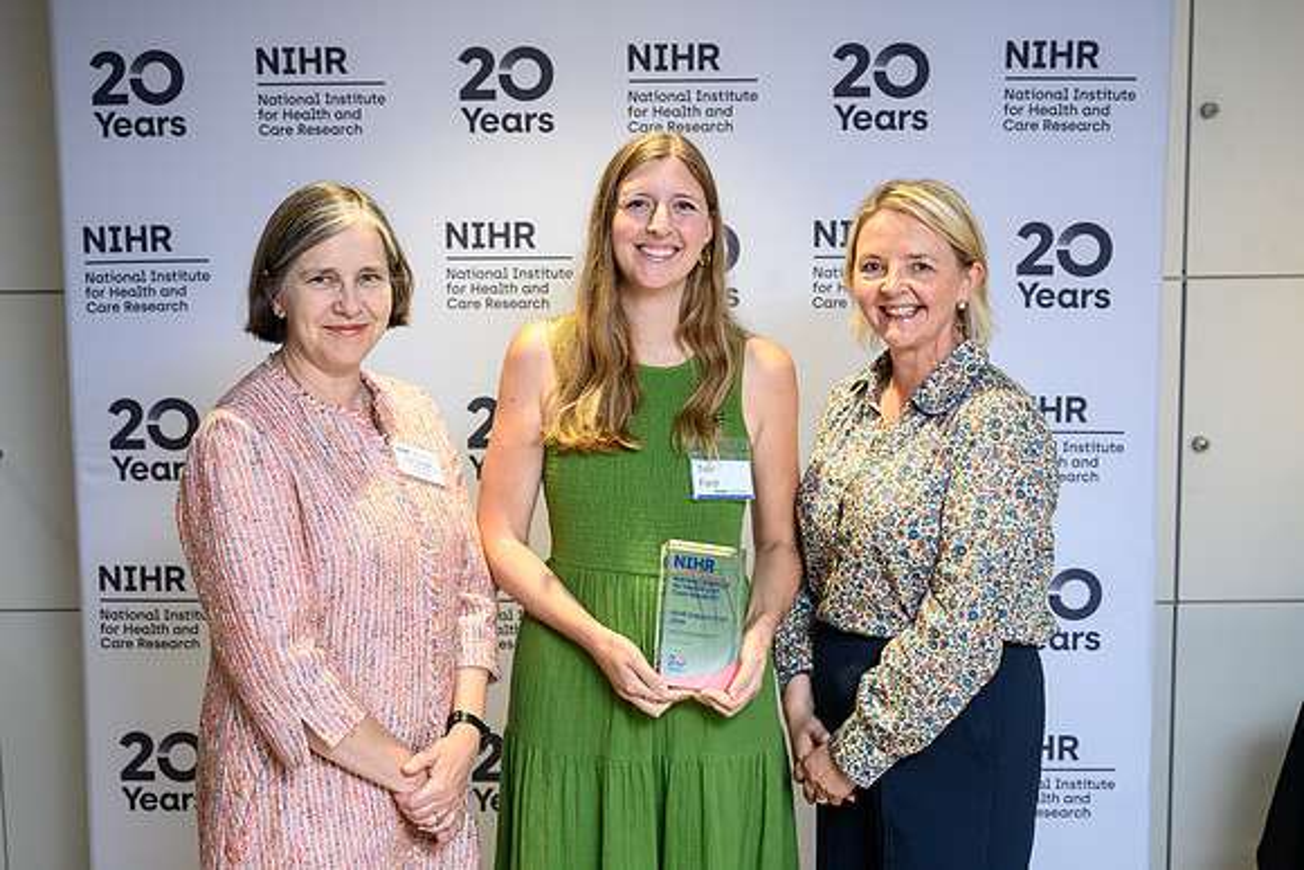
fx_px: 1706
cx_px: 652
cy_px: 435
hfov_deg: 41.8
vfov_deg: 28.6
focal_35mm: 47
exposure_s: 1/200
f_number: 4.5
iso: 3200
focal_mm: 47
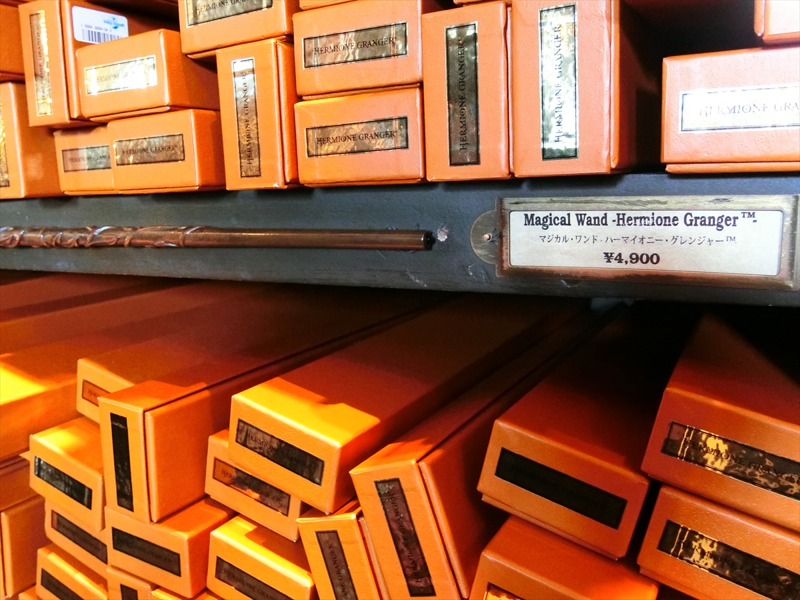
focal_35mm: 30
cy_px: 300
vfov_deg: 46.8
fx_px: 693
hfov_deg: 60.0
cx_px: 400
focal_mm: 6.4
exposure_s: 1/20
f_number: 3.3
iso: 1600
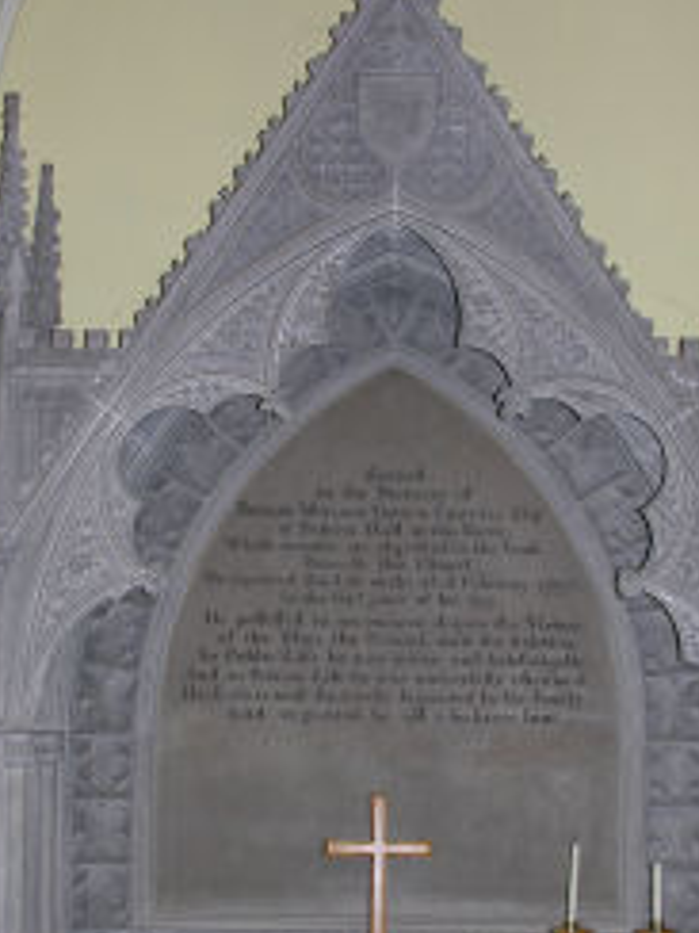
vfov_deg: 29.2
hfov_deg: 22.3
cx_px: 357
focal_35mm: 66
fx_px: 1777
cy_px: 616
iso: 92
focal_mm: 8.9
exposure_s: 1/60.1
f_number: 2.8
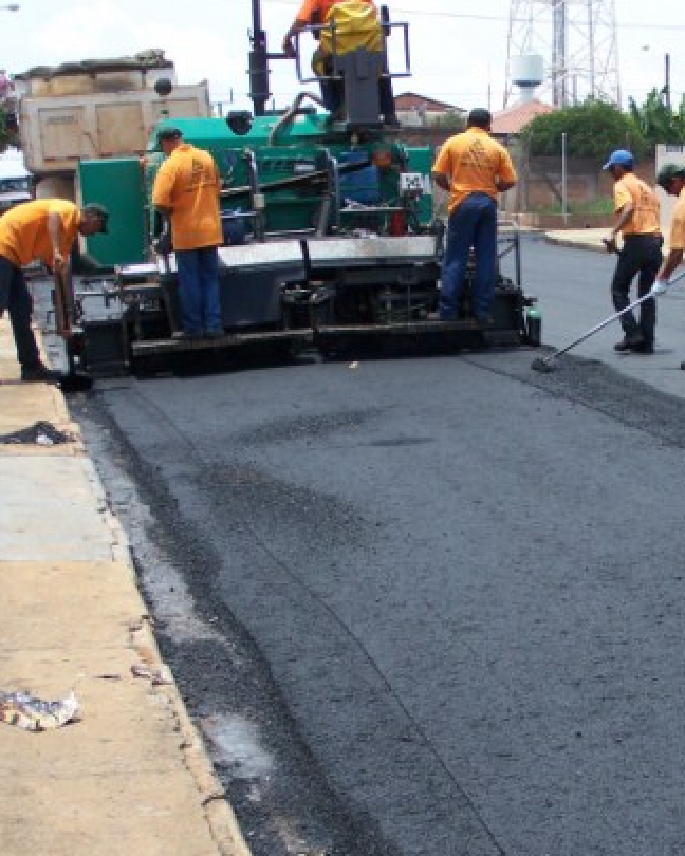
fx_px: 2306
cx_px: 595
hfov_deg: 16.7
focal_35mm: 91
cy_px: 465
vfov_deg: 21.0
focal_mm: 9.8
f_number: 3.1
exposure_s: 1/640
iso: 80
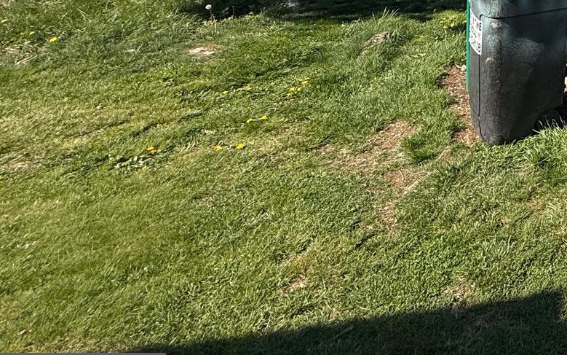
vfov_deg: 26.1
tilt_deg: +1.0
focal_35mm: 39
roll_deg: +0.0
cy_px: -147
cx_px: 729
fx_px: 603
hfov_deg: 35.4
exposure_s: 1/1534
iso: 50
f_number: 2.2
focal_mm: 2.22
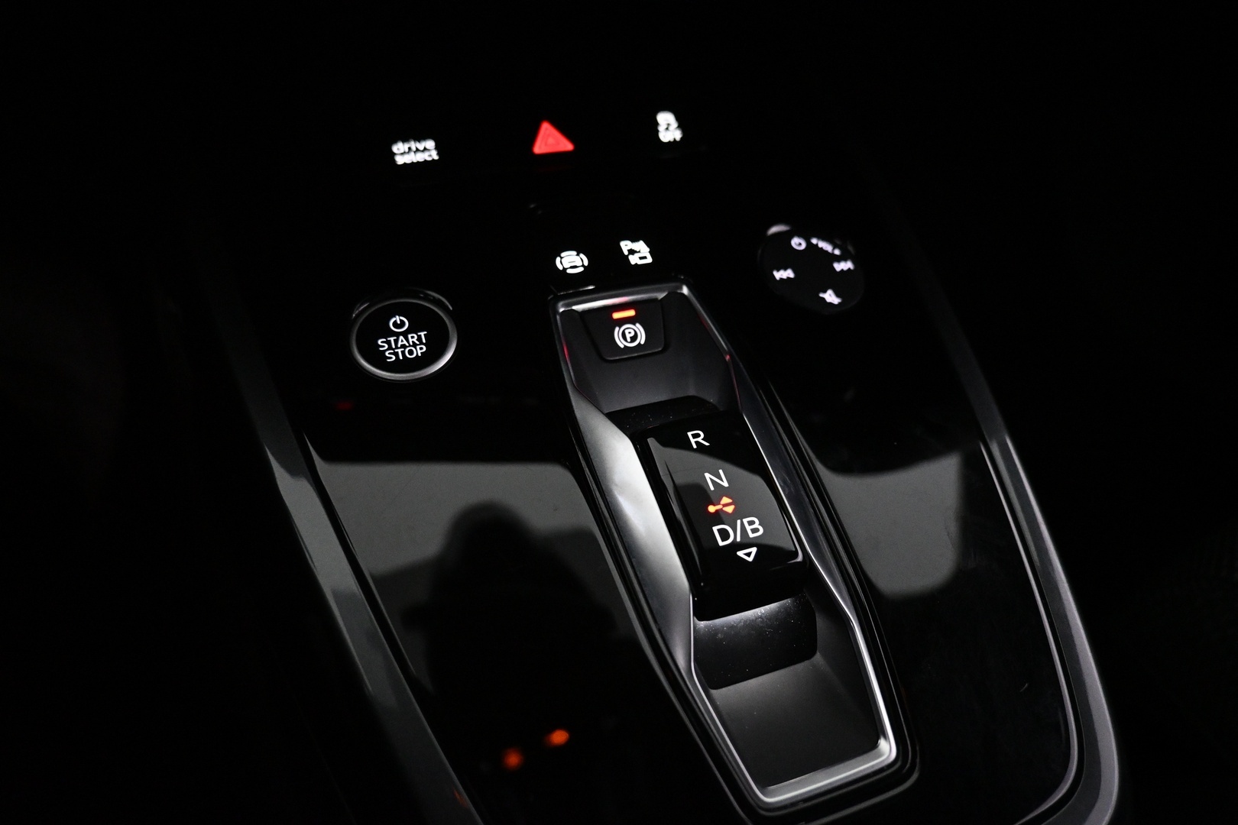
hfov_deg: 73.7
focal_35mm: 24
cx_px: 619
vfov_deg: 53.1
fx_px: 825
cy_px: 412
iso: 4000
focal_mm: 16
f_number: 3.5
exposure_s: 1/100
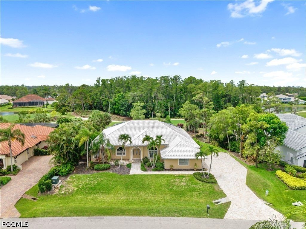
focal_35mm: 24
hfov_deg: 71.6
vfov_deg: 56.8
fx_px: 212
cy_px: 114
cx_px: 153
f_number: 1.8
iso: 100
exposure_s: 1/500
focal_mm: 8.67
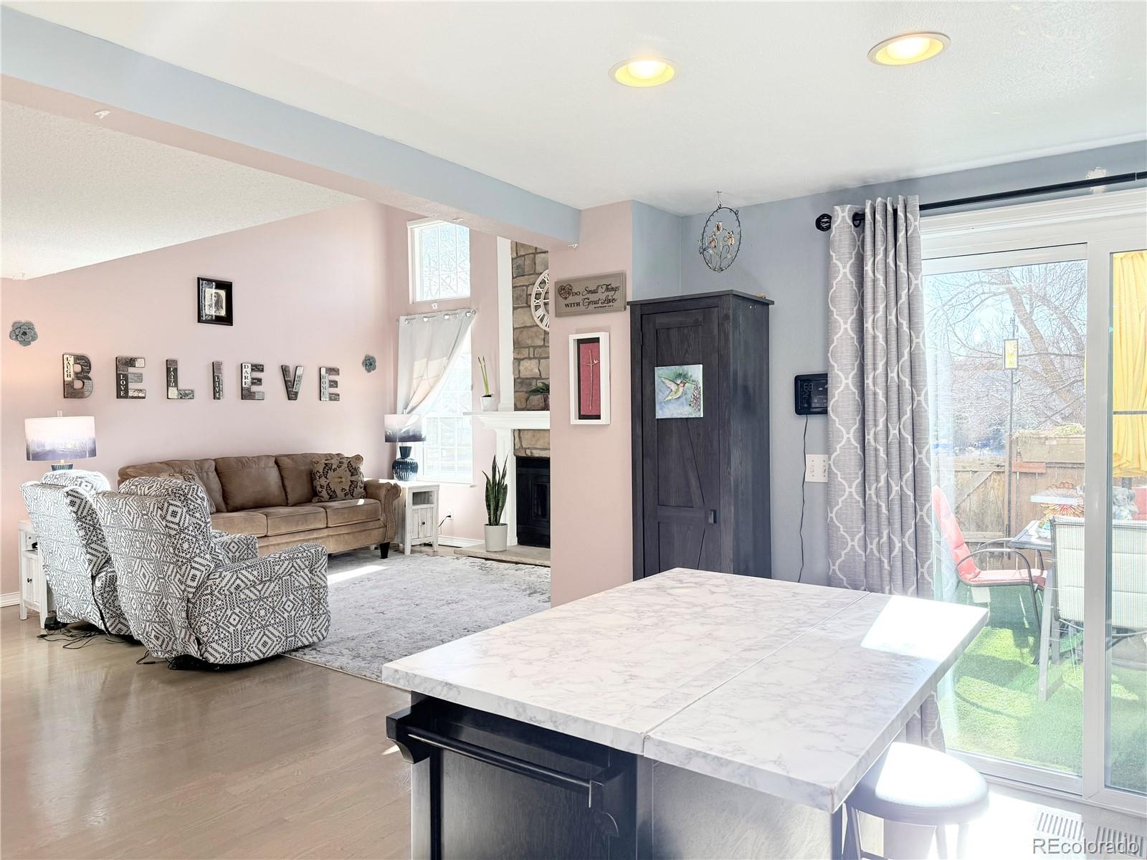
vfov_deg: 56.8
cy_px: 430
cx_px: 574
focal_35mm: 24
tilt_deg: -0.6
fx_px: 795
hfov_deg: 71.6
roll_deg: +0.3
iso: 100
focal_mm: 6.76
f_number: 1.78
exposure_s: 1/327
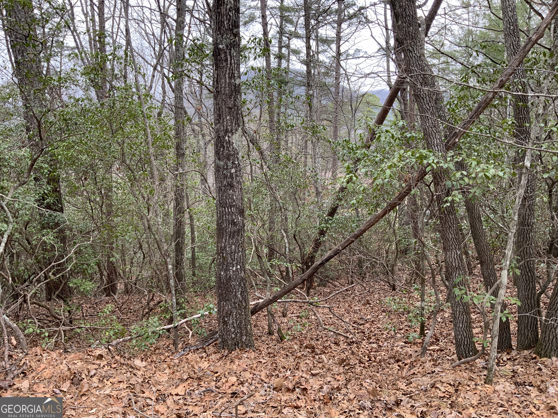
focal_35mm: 29
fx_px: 467
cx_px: 279
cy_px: 209
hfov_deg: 61.7
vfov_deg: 48.2
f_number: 1.8
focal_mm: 3
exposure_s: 1/122
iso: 32
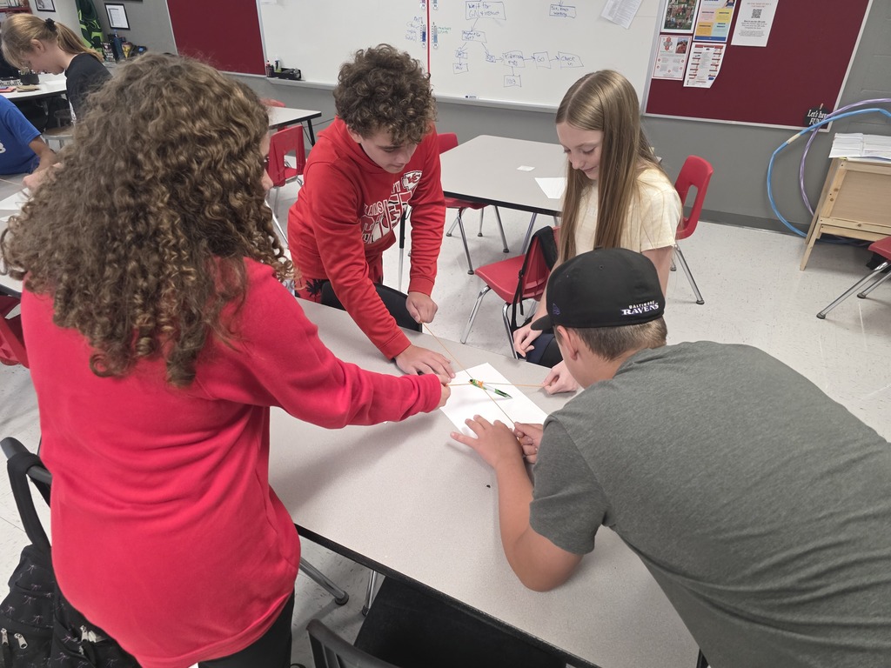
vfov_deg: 58.9
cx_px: 446
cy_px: 334
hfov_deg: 73.9
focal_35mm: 23
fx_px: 592
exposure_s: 1/120
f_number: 1.7
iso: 640
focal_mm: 6.3
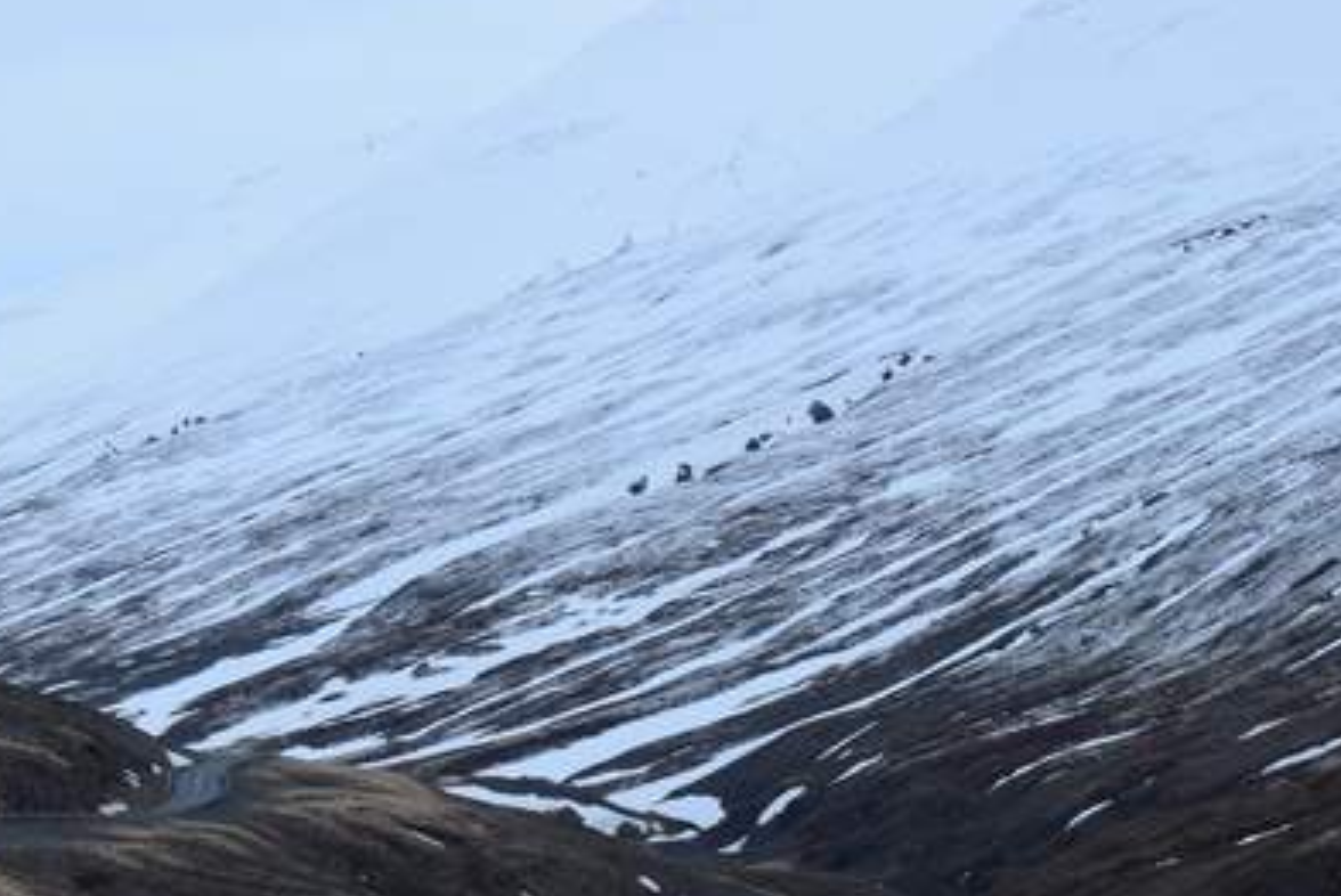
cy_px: 590
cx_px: 171
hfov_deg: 9.5
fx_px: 8026
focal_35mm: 215
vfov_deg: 6.4
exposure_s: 1/250
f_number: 8
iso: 320
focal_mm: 55
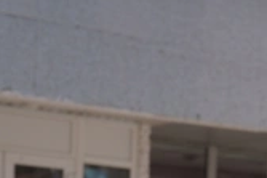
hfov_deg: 10.1
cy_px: 386
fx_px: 1497
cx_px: 265
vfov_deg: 6.5
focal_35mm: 202
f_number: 4.5
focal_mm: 45
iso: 100
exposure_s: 1/640
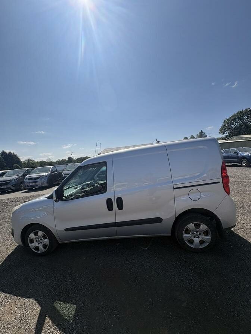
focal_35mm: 14
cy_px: 167
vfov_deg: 102.1
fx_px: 135
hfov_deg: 85.7
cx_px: 126
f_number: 2.2
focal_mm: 2.22
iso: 50
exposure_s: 1/3390
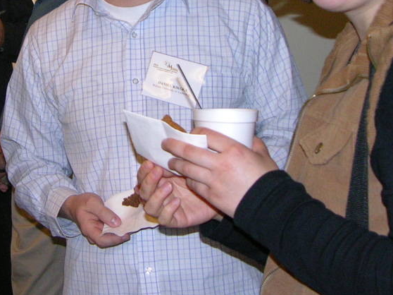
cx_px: 96
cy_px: 62
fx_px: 976
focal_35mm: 86
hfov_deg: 22.5
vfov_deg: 17.0
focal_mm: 8.9
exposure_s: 1/60.1
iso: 200
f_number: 2.8
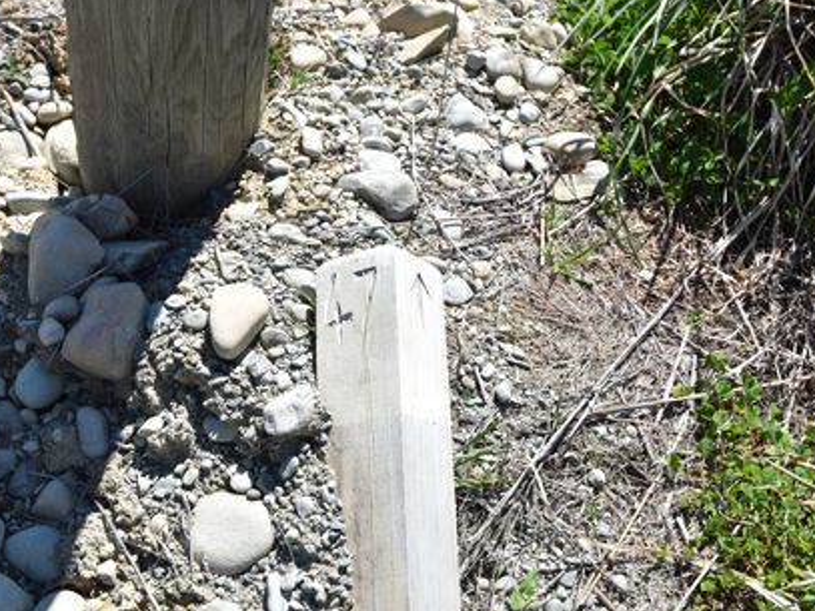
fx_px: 941
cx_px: 382
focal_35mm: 40
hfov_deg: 46.8
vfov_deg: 35.9
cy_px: 306
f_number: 9
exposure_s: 1/320
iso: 200
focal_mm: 24
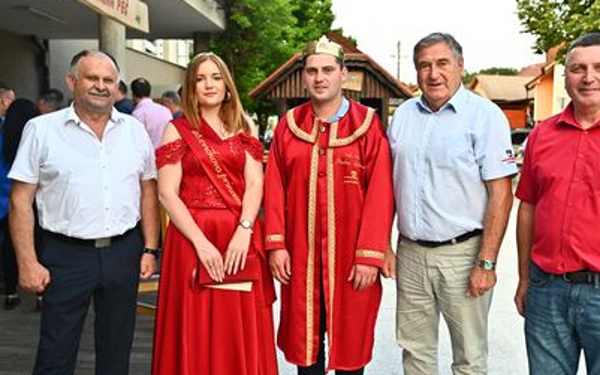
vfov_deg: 32.0
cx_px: 334
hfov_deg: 49.2
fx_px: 654
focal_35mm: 40
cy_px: 203
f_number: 5
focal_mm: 35
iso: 4000
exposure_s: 1/2500
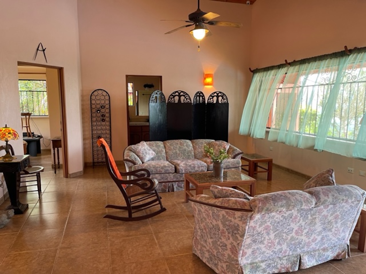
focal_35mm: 26
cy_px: 137
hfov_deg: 67.3
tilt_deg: -7.4
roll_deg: -0.5
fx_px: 275
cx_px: 183
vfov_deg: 53.1
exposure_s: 1/60
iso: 125
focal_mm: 5.1
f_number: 1.6
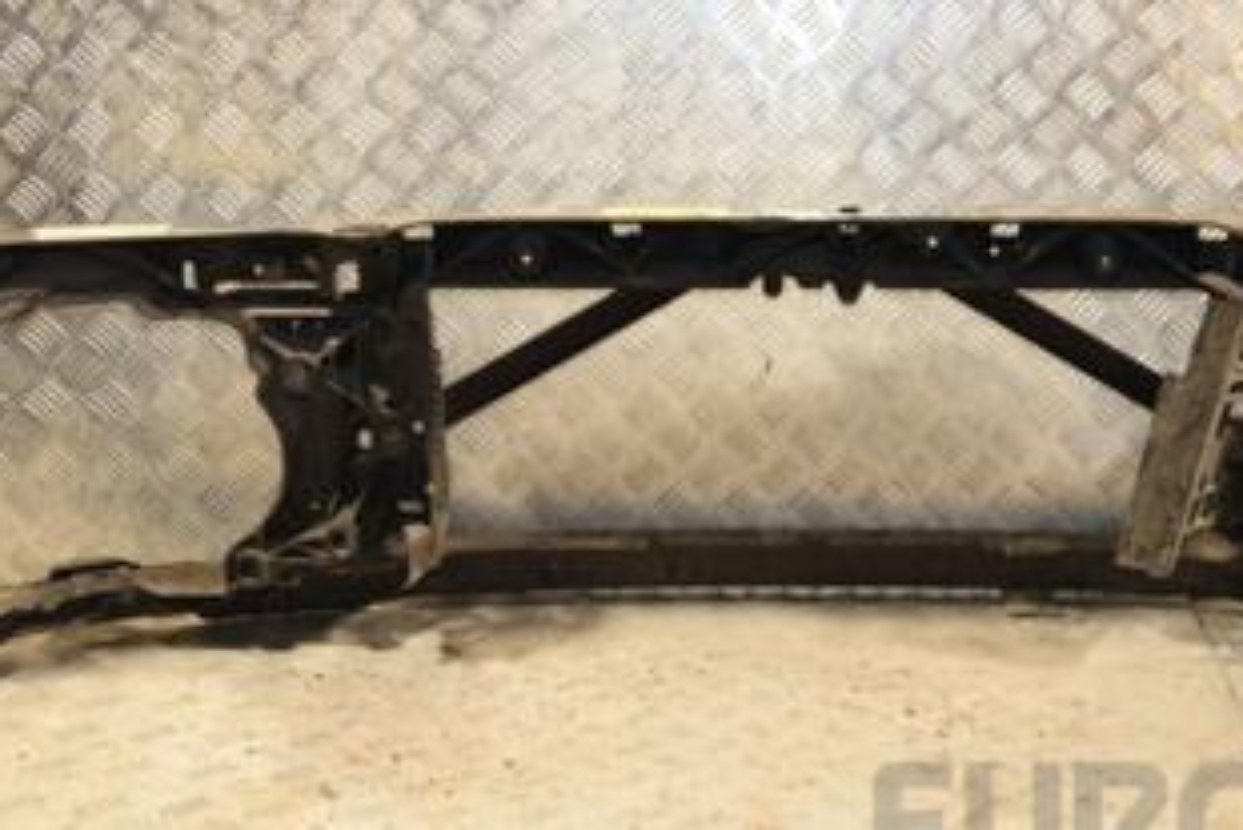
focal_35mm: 61
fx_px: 2106
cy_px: 289
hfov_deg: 32.7
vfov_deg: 22.2
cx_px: 798
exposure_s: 1/200
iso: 800
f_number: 5.6
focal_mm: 21
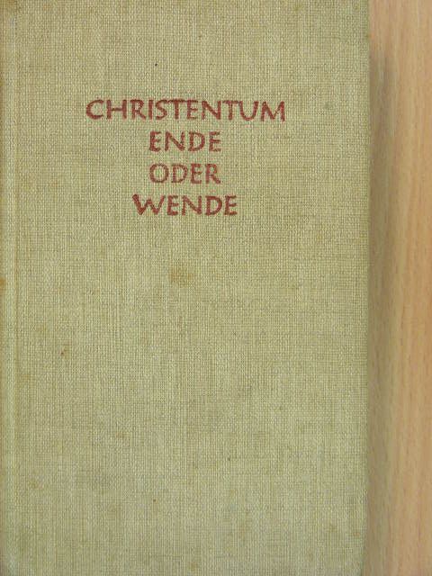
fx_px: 1315
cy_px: 288
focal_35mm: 79
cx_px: 216
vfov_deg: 24.7
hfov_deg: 18.7
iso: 200
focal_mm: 13.2
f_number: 3.5
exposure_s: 1/16
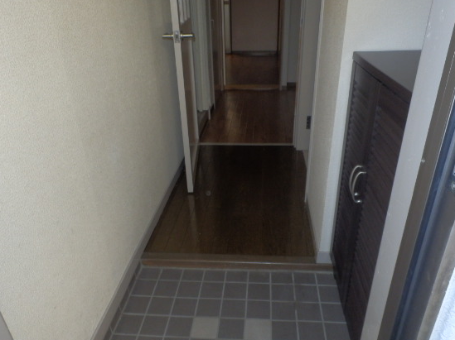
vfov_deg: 49.5
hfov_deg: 63.5
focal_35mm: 28
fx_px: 368
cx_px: 235
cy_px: 194
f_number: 7.9
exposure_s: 1/30
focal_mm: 4.2
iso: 250
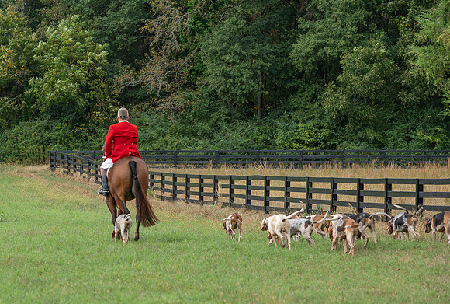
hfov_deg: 14.1
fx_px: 1818
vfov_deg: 9.5
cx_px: 177
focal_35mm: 145
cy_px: 181
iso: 100
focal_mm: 120
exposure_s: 1/320
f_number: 4
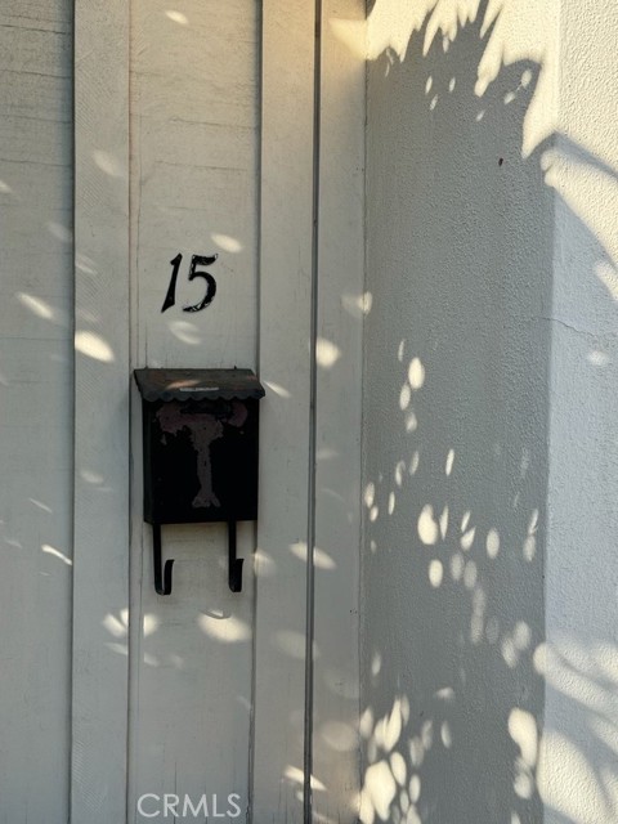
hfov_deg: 30.3
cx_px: 309
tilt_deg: -1.1
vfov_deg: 39.7
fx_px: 1143
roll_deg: -1.1
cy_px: 412
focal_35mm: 48
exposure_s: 1/1312
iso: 64
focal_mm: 6.76
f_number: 1.78
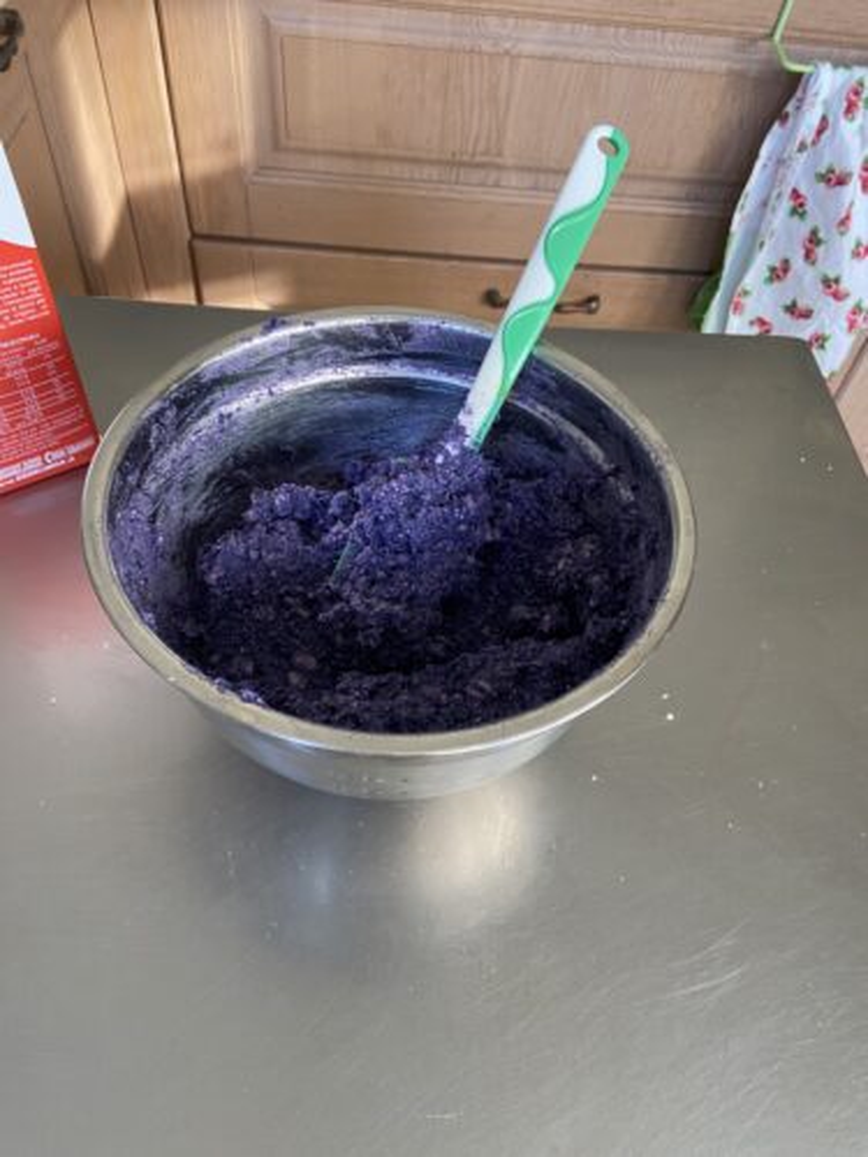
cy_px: 578
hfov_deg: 53.1
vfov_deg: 67.3
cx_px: 434
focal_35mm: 26
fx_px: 869
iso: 100
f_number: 1.8
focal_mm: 4.25
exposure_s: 1/60
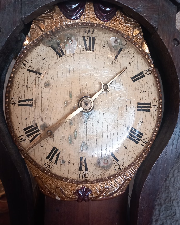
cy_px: 120
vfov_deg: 60.4
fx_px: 193
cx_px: 90
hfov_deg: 50.0
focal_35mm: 29
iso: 200
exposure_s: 1/33.3
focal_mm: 4
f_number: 1.8
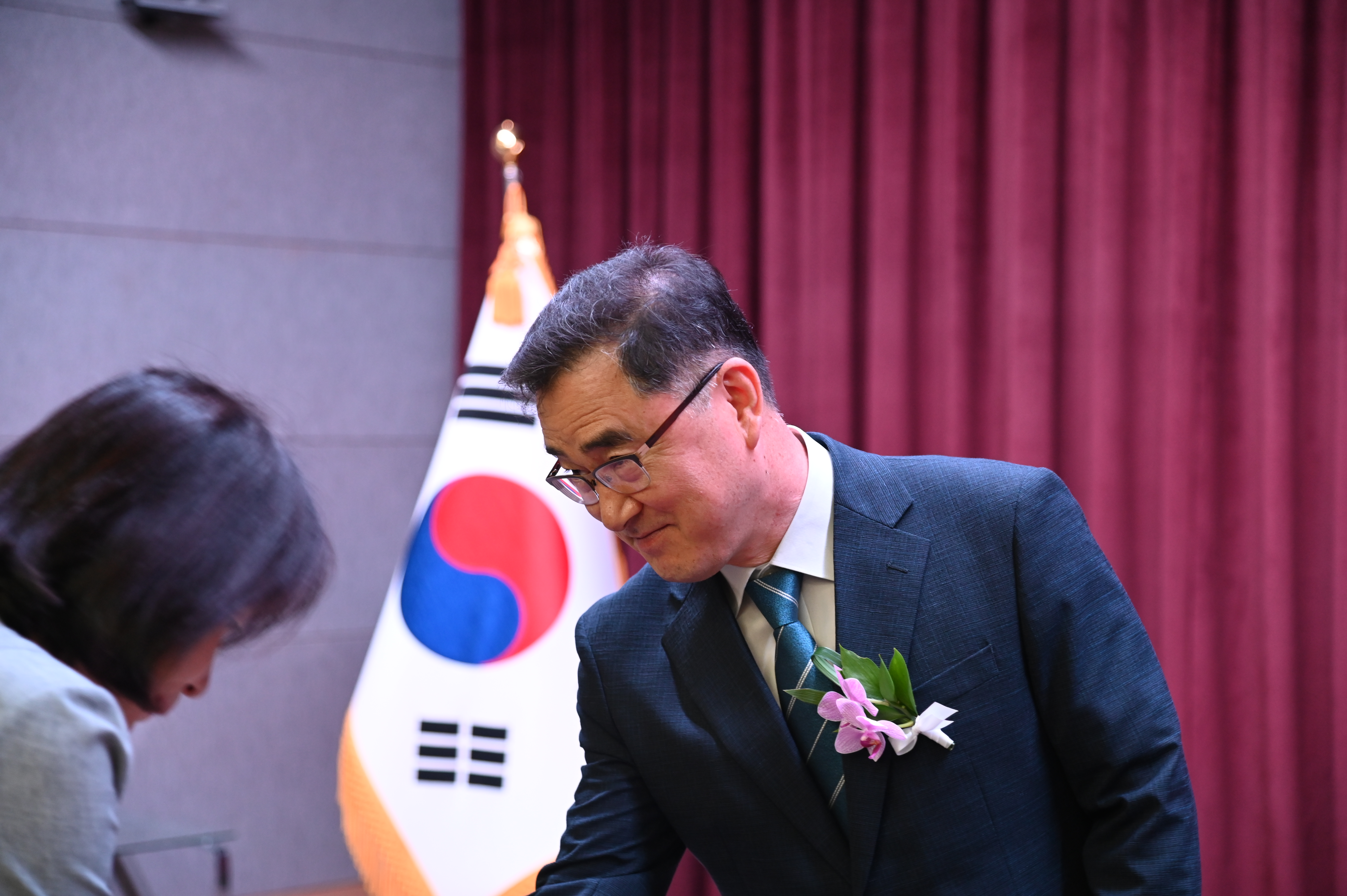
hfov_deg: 28.9
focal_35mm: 70
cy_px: 448
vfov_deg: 19.4
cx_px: 674
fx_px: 2617
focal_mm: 70
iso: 2200
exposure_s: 1/125
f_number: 4
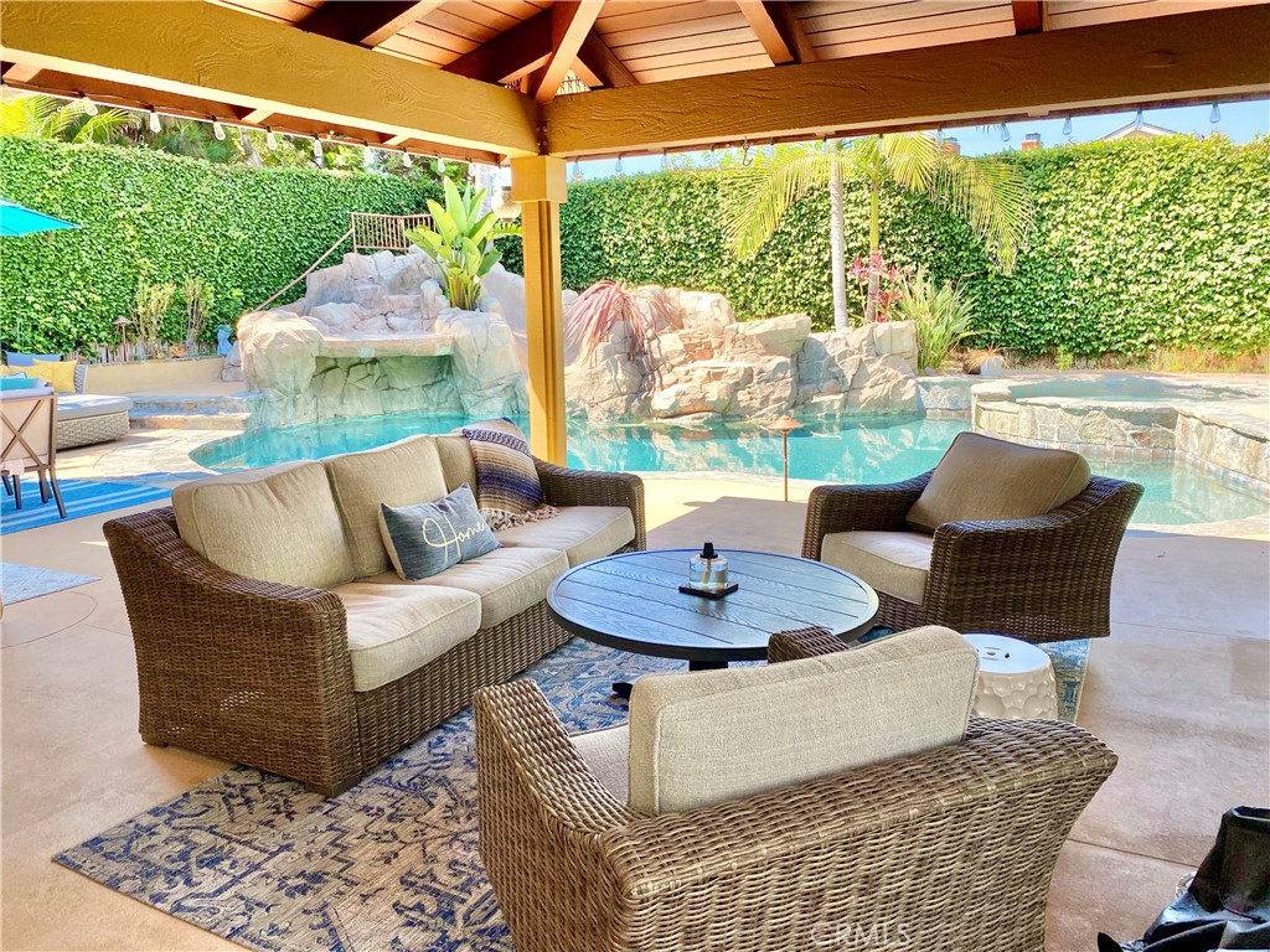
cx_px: 635
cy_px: 476
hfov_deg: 67.3
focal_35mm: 26
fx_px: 954
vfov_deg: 53.1
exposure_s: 1/340
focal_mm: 4.25
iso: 32
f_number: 1.8
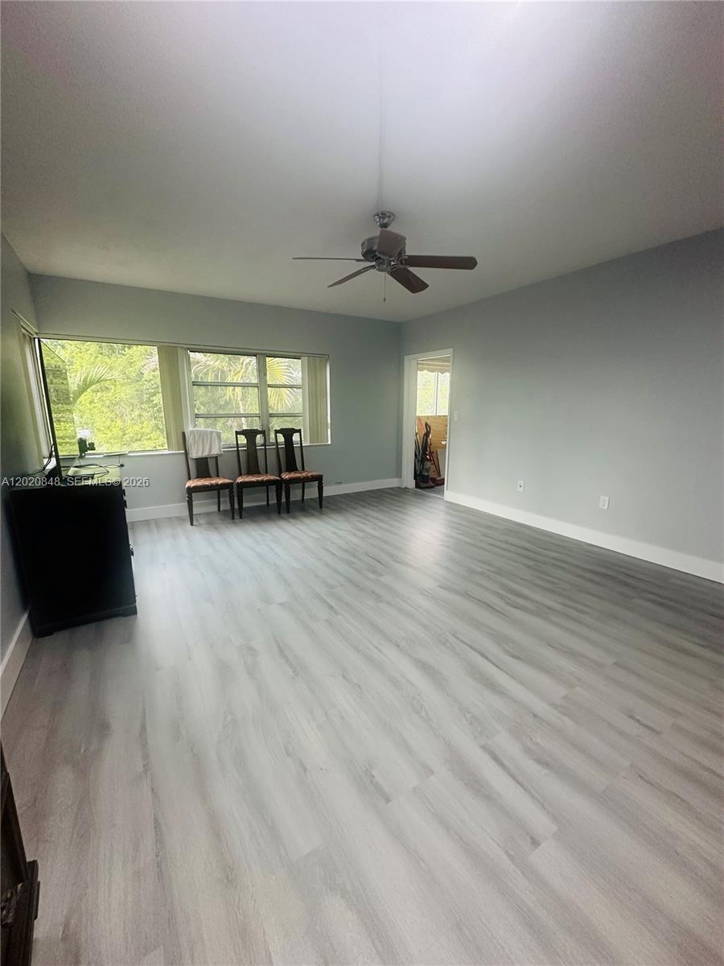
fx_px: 390
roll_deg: -1.3
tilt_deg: -10.5
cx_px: 362
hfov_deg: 85.7
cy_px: 483
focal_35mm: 14
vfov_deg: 102.1
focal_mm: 2.22
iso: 250
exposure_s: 1/120
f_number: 2.2
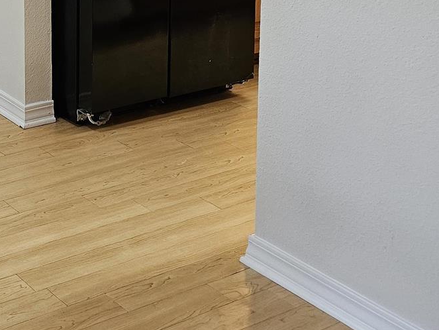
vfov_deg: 18.8
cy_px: -130
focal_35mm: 71
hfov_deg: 24.9
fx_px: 901
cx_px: -77
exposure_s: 1/120
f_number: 1.7
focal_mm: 6.3
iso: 250
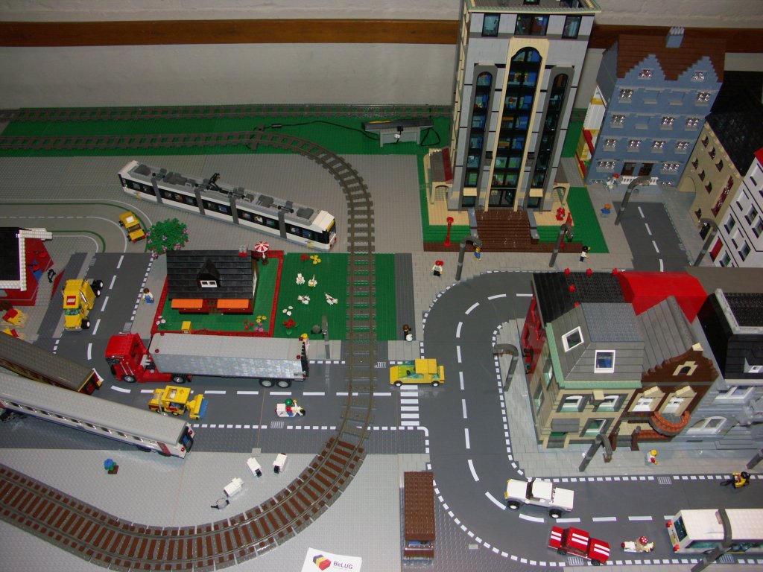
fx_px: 617
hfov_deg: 63.4
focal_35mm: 28
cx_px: 382
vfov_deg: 49.7
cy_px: 286
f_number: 2.8
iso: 200
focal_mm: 7.2
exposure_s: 1/50
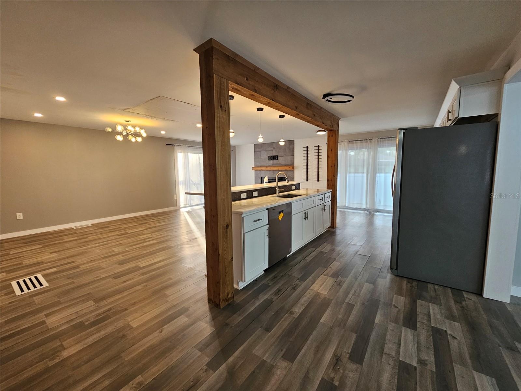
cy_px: 196
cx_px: 260
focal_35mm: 13
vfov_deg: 89.9
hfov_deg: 106.2
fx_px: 196
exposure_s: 1/60
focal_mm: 2.2
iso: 125
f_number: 2.2
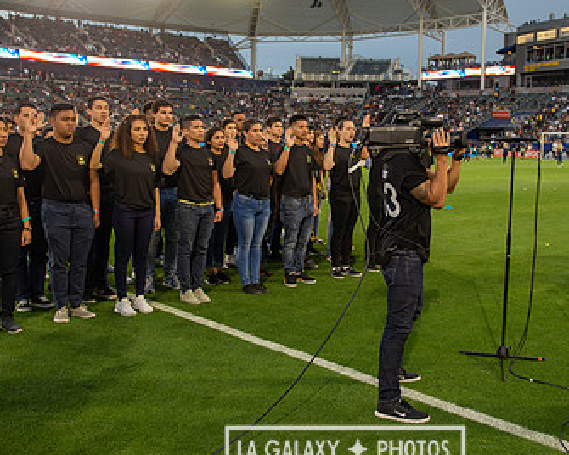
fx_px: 657
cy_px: 194
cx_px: 345
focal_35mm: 39
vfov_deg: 38.1
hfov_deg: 46.5
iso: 400
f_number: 2.8
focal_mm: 24
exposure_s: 1/500
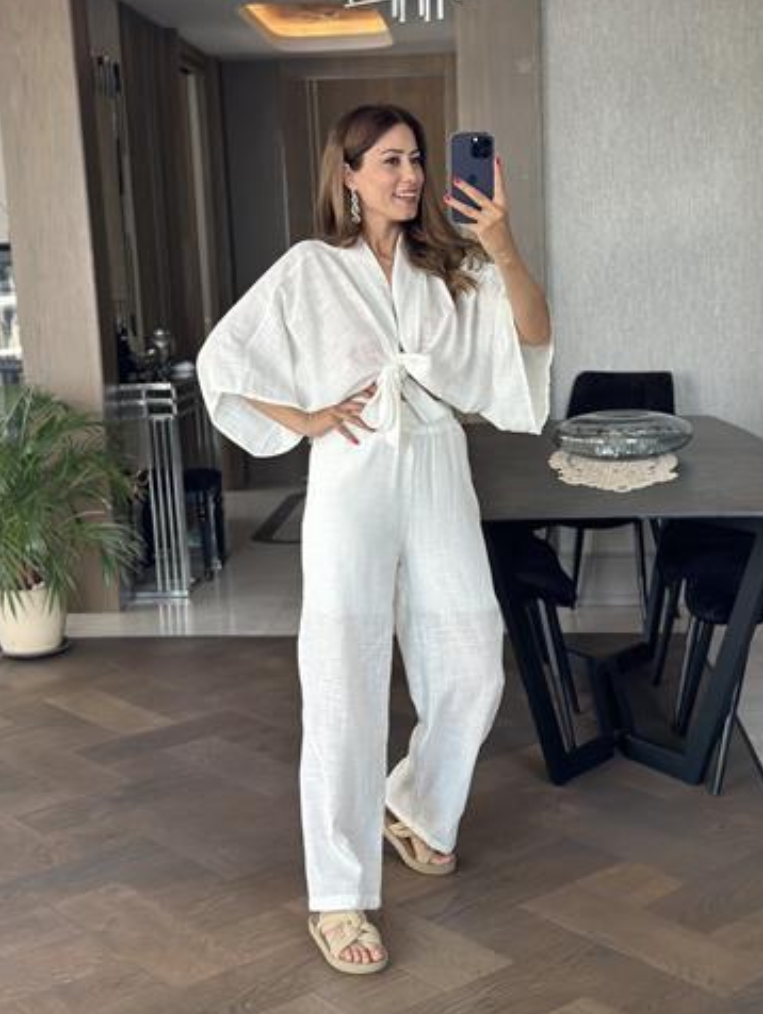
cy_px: 516
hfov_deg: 28.6
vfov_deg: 37.5
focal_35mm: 51
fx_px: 1496
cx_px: 388
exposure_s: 1/139
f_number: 1.78
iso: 100
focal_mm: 6.86
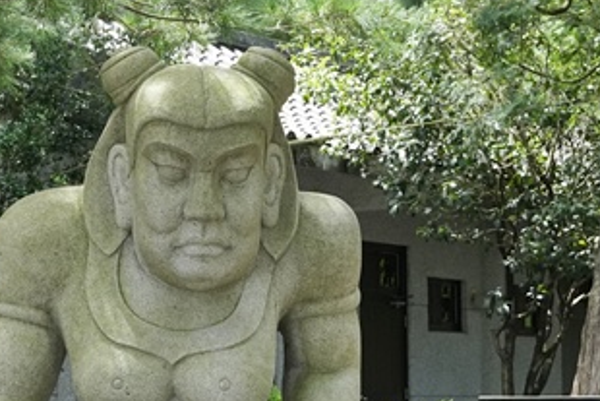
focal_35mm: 109
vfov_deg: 12.5
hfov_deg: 18.7
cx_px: 254
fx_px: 1823
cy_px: 237
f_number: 5.6
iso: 2500
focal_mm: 33.1
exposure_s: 1/2000
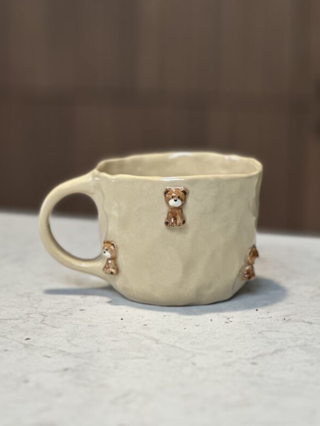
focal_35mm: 78
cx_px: 159
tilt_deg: -10.7
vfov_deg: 25.0
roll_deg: -0.6
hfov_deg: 18.9
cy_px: 211
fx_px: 962
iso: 125
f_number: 2.8
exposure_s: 1/50
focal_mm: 9
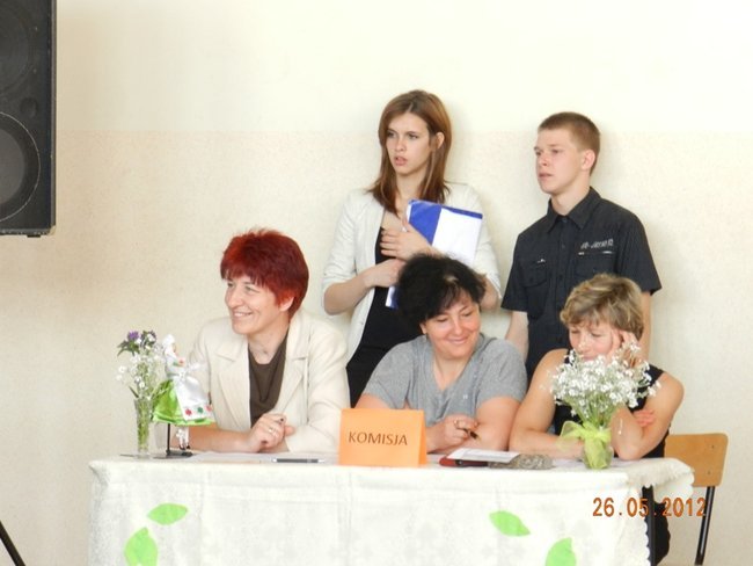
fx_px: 4679
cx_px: 376
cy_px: 283
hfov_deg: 9.2
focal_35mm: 215
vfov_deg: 6.9
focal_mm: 38.2
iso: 560
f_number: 5.6
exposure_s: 1/50
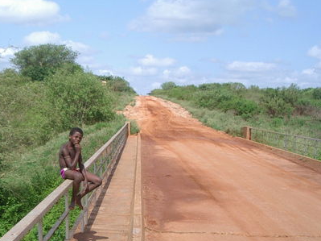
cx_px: 66
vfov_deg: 23.7
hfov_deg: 30.9
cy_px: 185
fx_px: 565
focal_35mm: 61
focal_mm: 5.8
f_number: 4.8
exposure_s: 1/400
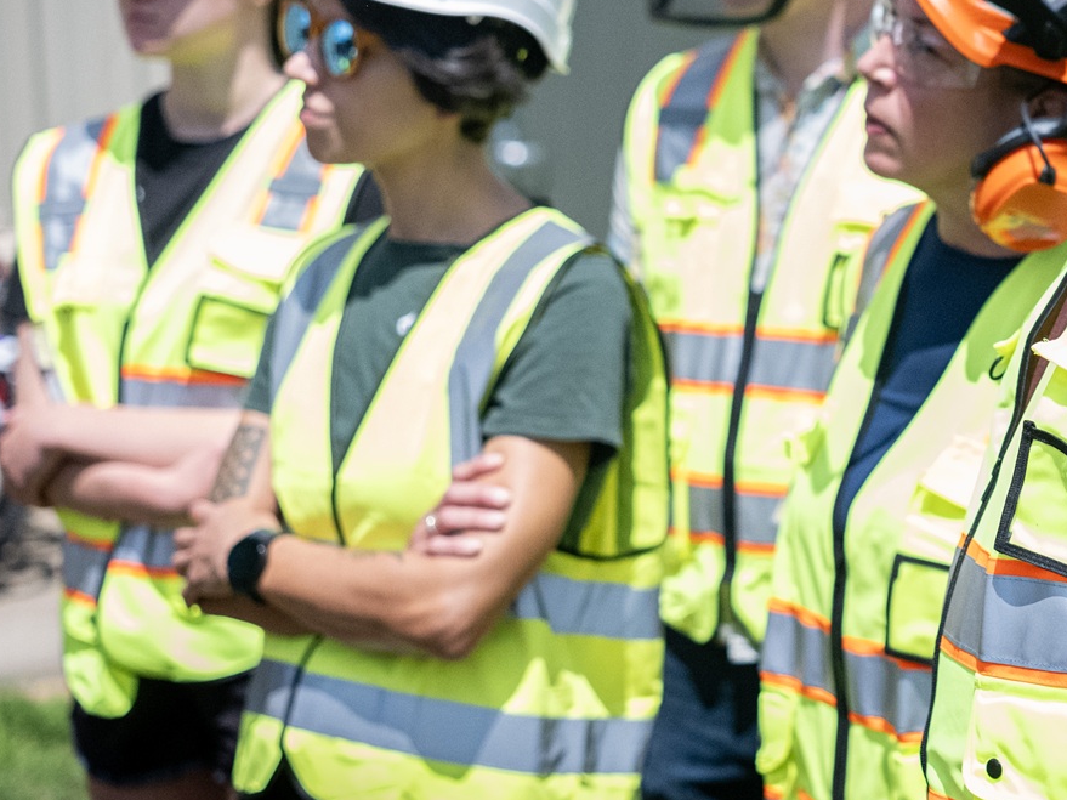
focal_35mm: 105
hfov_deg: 18.3
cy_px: 254
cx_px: 1052
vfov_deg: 14.1
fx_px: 3236
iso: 2000
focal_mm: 33
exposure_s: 1/500
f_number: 2
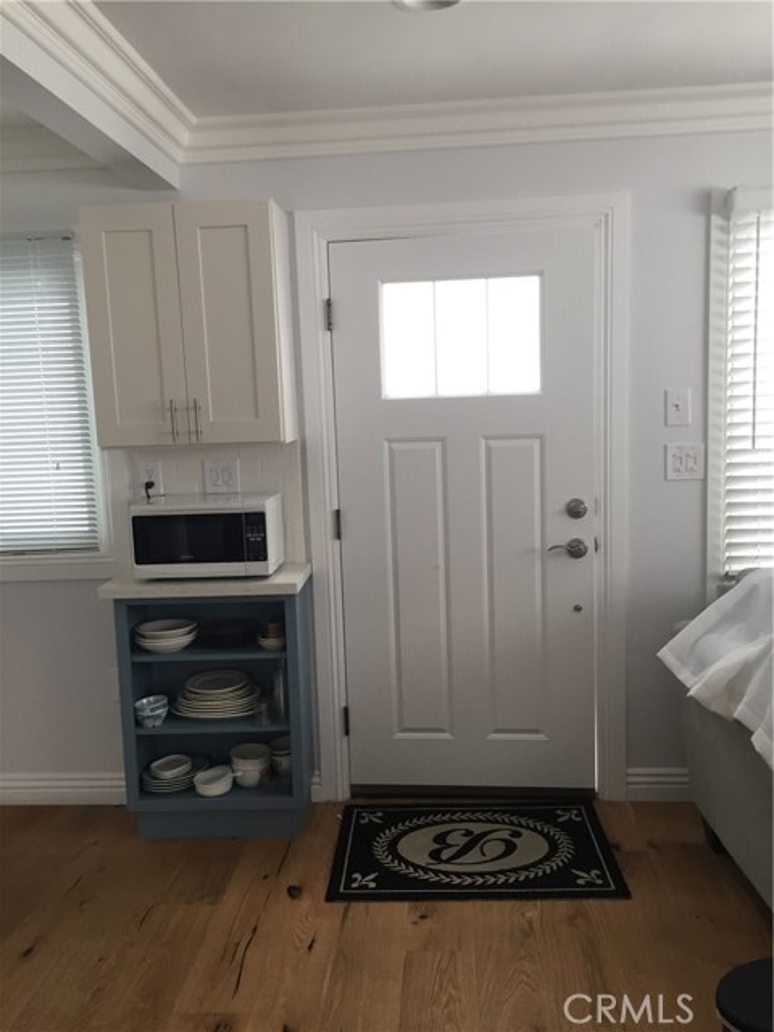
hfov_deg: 48.2
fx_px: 865
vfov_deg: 61.7
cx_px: 387
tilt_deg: -6.4
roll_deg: +2.1
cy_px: 516
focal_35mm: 29
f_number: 2.2
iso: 40
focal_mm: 4.15
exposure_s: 1/30
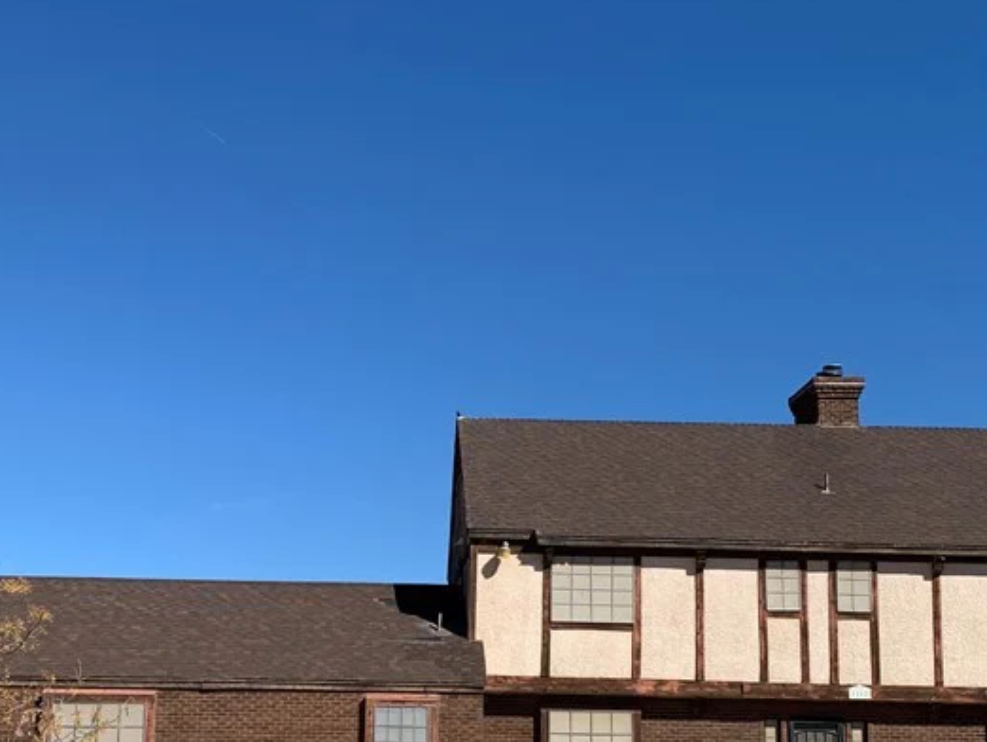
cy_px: 577
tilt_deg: +4.3
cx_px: 442
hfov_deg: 37.4
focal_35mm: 51
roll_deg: +0.3
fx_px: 1455
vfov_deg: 28.1
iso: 25
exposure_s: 1/2994
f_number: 1.8
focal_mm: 4.25
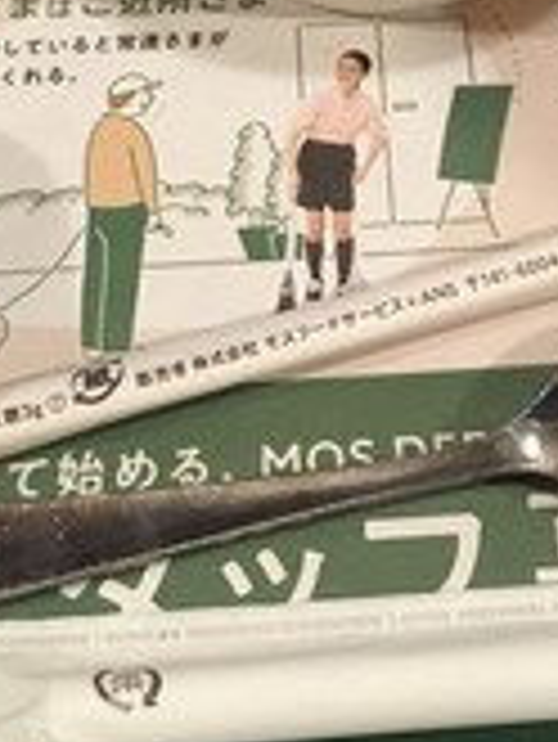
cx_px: 338
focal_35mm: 79
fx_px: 1696
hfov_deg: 18.7
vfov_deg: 23.3
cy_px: -67
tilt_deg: -56.8
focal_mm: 4.15
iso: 200
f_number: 2.2
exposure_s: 1/24
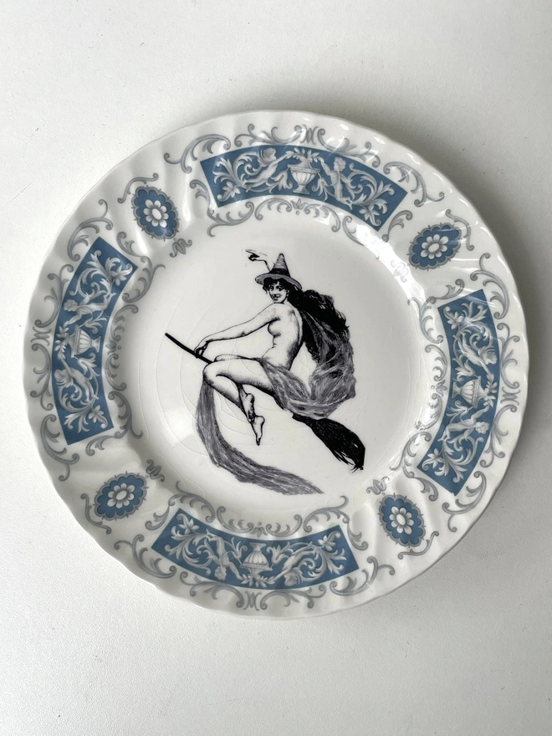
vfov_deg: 67.3
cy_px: 368
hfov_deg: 53.1
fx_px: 553
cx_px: 276
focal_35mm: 26
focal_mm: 4.2
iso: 32
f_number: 1.6
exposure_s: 1/304
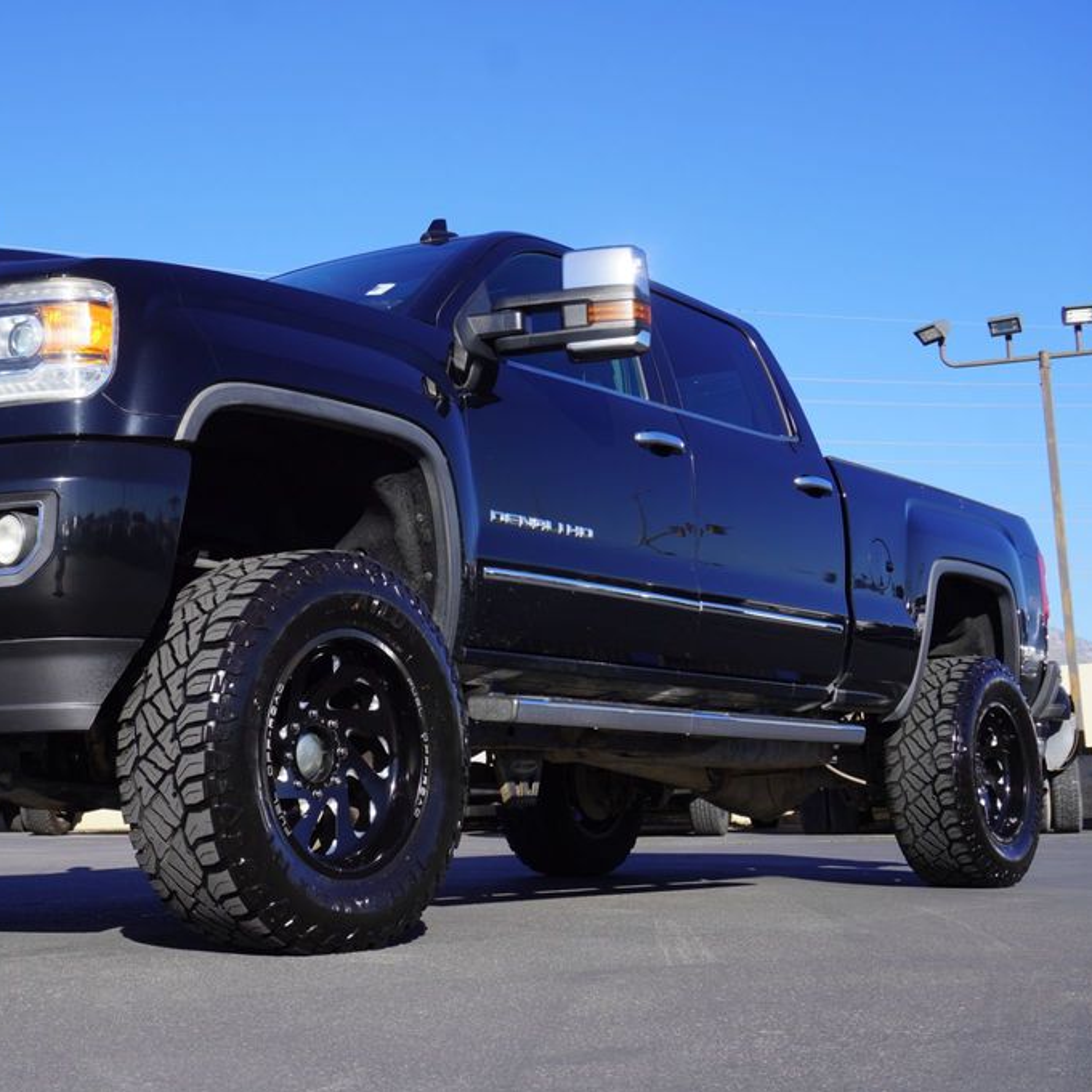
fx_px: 1642
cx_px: 292
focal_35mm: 46
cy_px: 547
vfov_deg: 36.8
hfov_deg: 36.1
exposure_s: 1/200
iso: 100
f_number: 8
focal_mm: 24
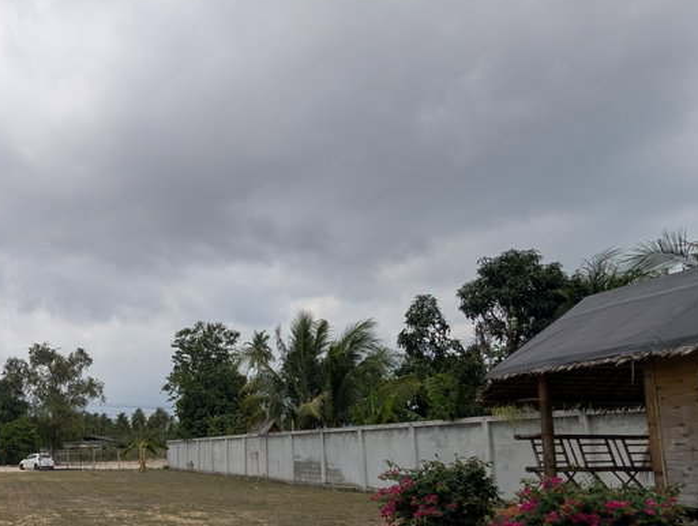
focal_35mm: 29
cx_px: 131
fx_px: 586
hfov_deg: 56.7
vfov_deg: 47.5
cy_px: 354
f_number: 1.7
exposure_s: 1/3165
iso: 48
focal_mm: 2.02
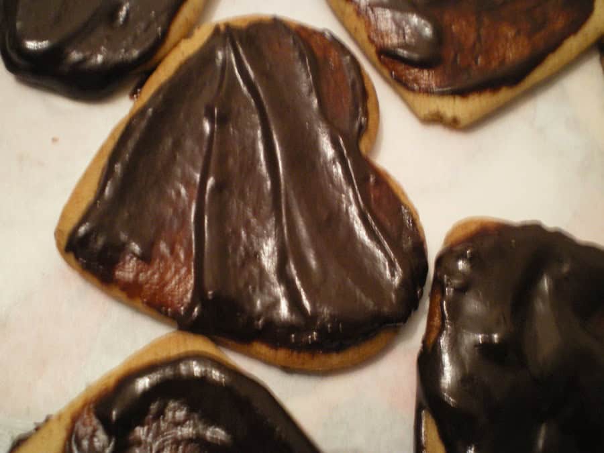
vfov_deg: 37.7
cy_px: 226
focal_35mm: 38
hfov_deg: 49.0
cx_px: 302
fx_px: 663
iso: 400
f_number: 3.1
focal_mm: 6.3
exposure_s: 1/5
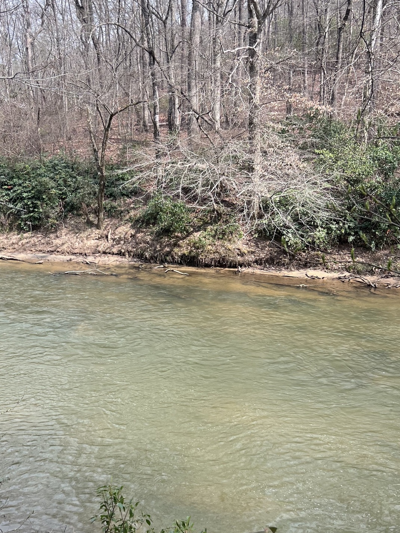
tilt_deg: -10.7
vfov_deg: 44.7
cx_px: 138
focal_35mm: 42
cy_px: 300
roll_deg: +0.9
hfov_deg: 34.1
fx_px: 647
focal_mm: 5.7
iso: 50
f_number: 1.5
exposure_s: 1/1266
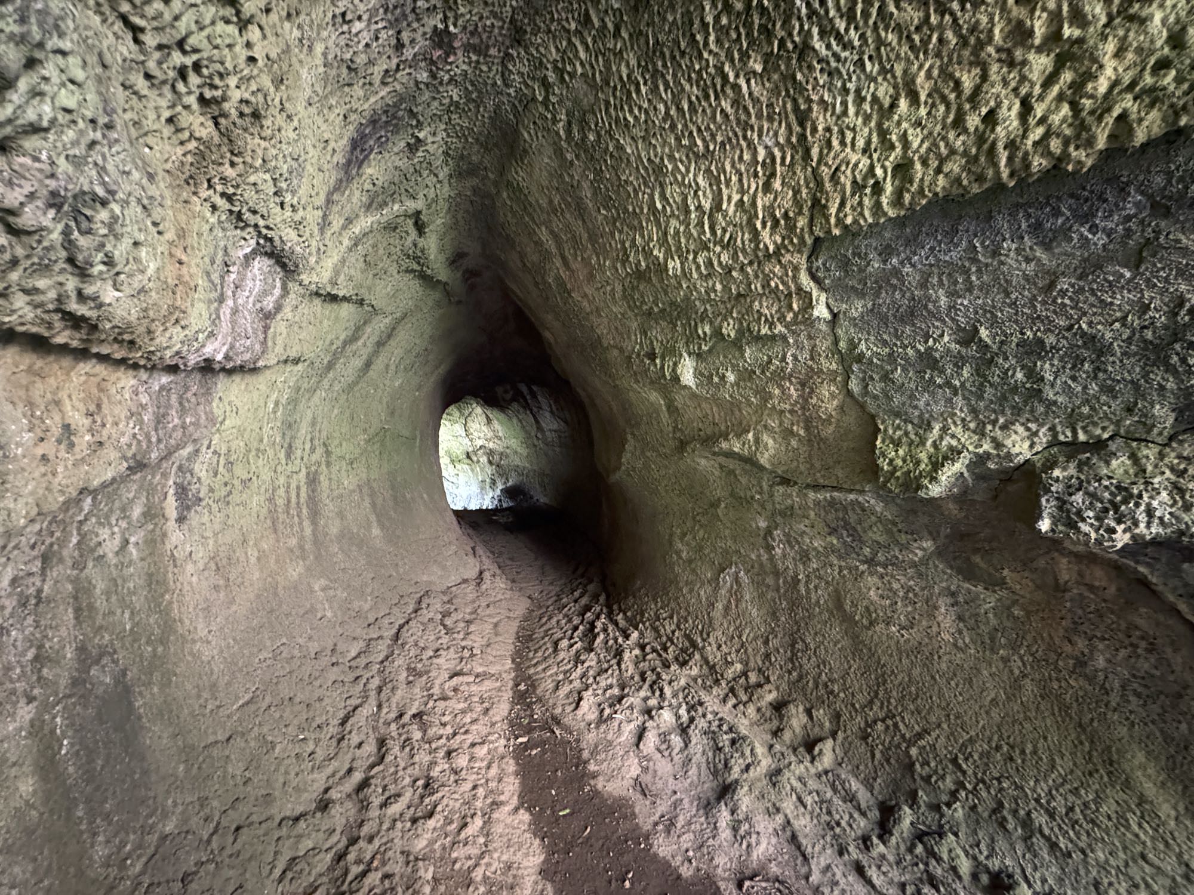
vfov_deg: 85.7
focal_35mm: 14
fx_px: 483
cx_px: 597
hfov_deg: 102.1
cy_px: 448
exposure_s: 1/30
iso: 1600
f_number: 2.2
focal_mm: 2.22
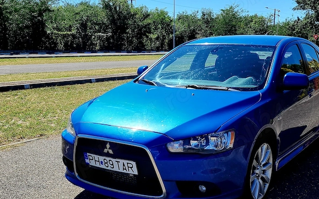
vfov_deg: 27.2
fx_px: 409
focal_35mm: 47
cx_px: 196
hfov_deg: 42.4
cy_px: 139
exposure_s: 1/2000
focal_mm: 5.4
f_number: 1.8
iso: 40
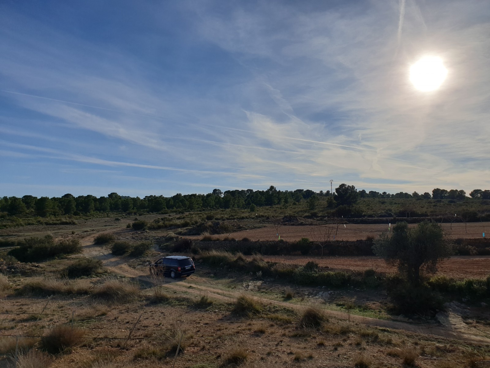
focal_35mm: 26
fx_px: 368
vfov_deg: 53.1
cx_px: 245
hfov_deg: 67.3
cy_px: 184
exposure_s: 1/5464
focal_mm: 4.3
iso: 50
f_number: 2.4
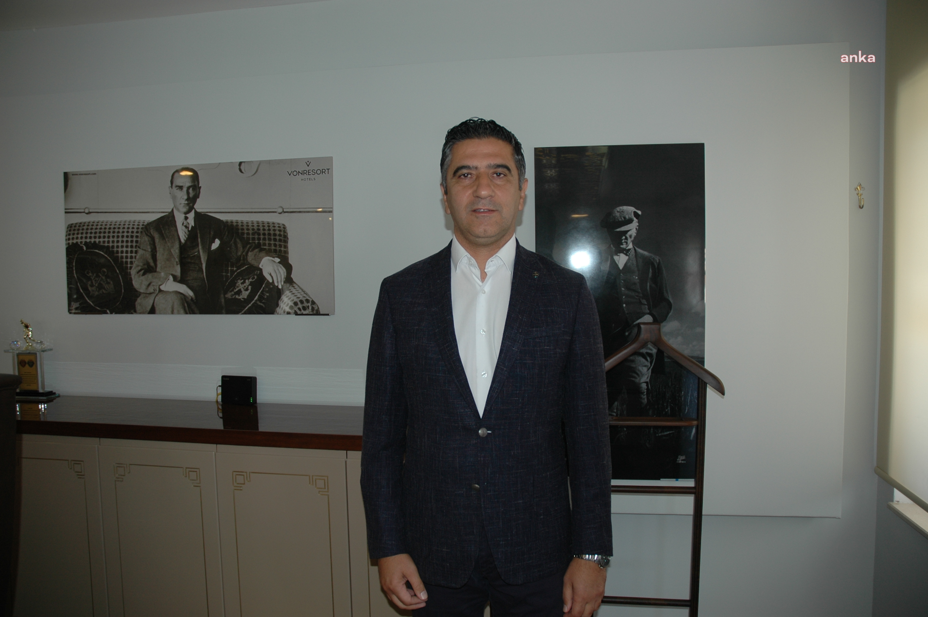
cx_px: 464
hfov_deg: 67.4
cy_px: 308
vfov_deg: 47.8
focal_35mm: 27
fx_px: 695
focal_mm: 18
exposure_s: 1/60
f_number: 3.5
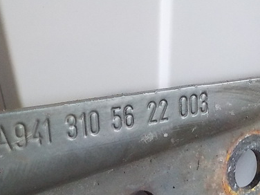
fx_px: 383
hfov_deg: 37.1
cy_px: 151
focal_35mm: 51
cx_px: 89
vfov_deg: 28.1
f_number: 3.3
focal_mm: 4.1
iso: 800
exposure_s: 1/40
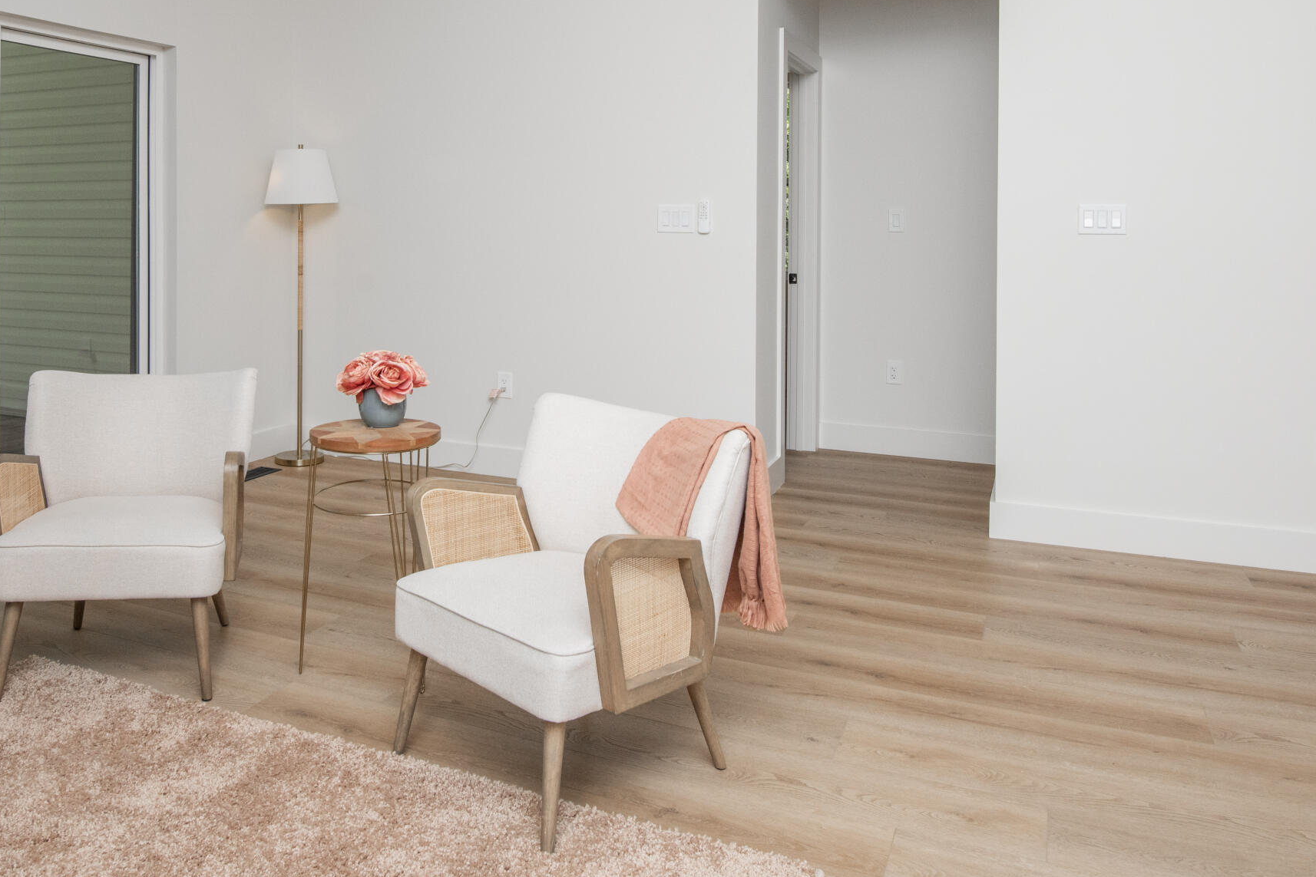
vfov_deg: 45.1
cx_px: 484
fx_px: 1024
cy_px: 240
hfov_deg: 64.4
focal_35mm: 28
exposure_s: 1/250
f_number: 9
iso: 400
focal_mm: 16
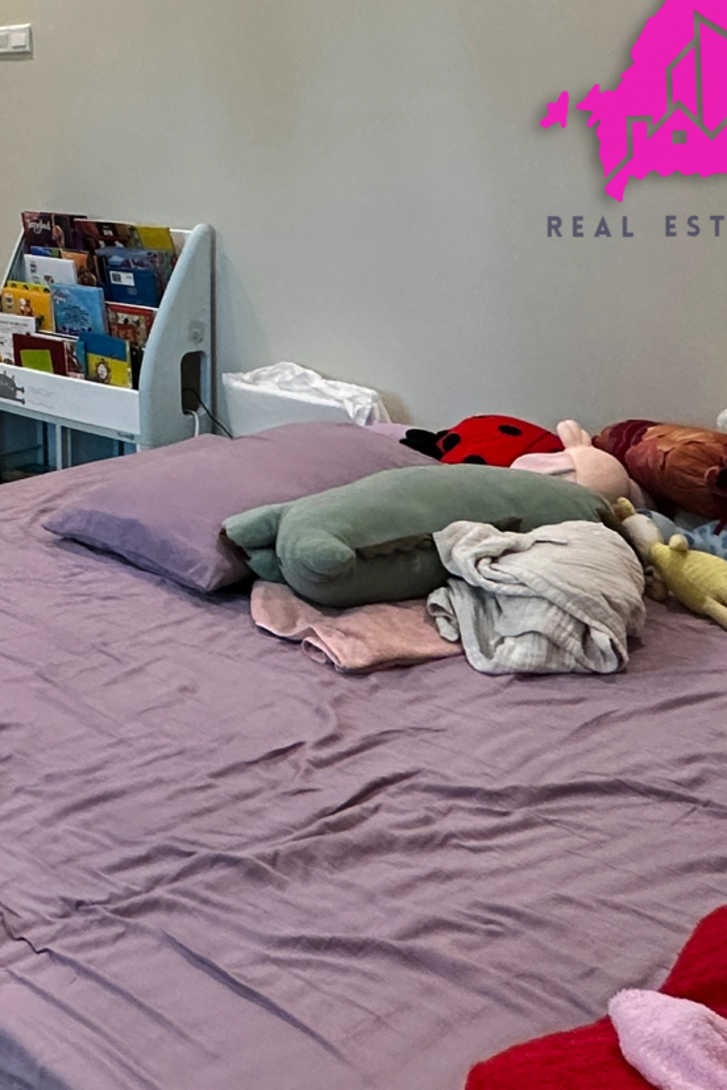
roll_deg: +2.0
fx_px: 1363
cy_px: 112
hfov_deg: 25.4
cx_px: -234
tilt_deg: -0.9
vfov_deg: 40.4
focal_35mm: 45
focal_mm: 2.22
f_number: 2.2
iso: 250
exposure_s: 1/100
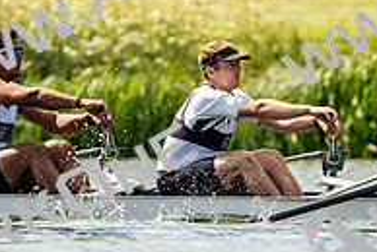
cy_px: 117
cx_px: 140
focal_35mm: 1239
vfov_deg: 1.1
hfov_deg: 1.7
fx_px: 12995
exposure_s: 1/2000
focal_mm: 415
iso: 250
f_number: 6.3
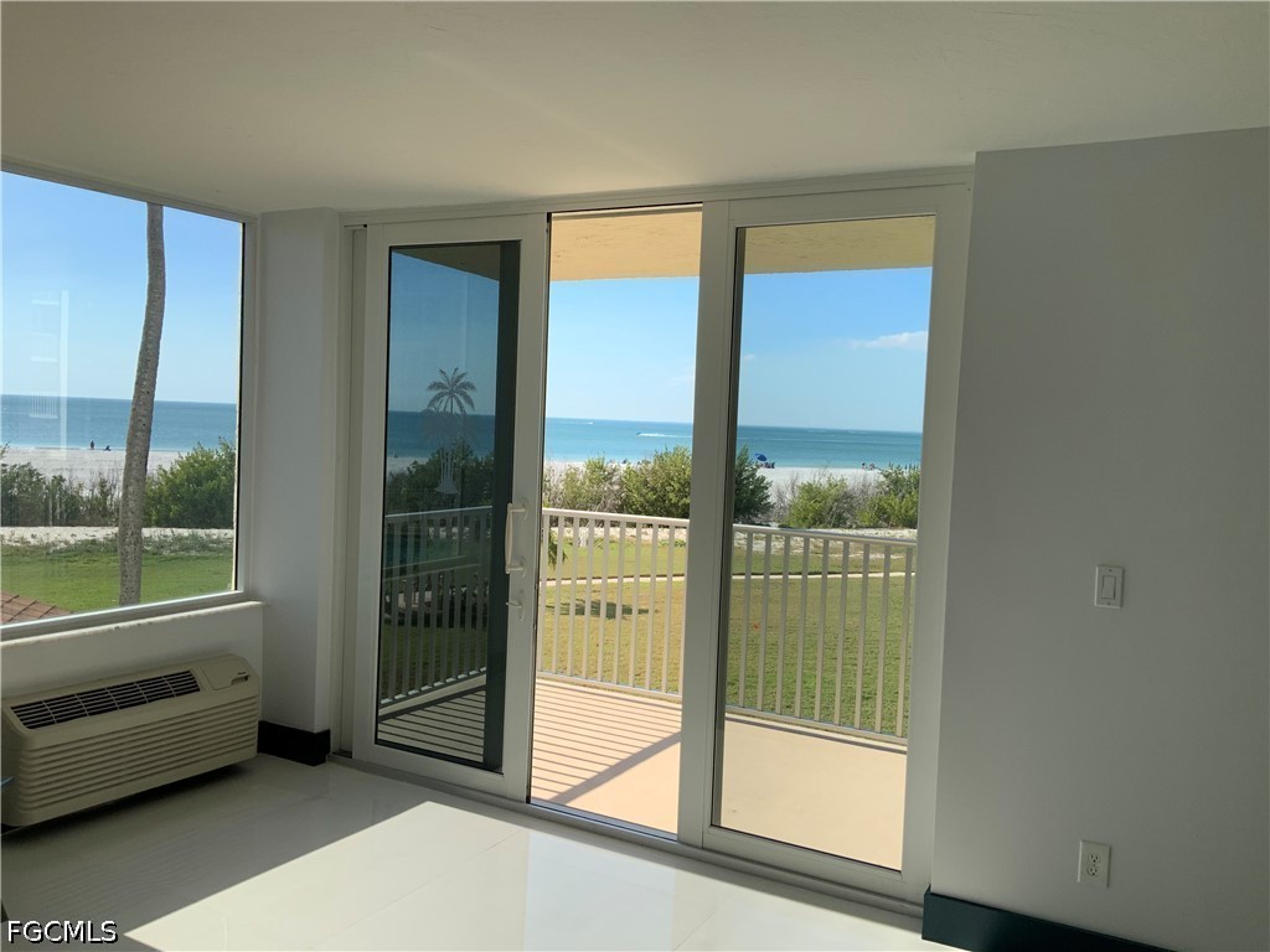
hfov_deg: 61.7
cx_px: 635
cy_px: 476
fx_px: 1064
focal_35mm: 29
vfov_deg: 48.2
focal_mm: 3
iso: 16
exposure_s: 1/912
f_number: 1.8
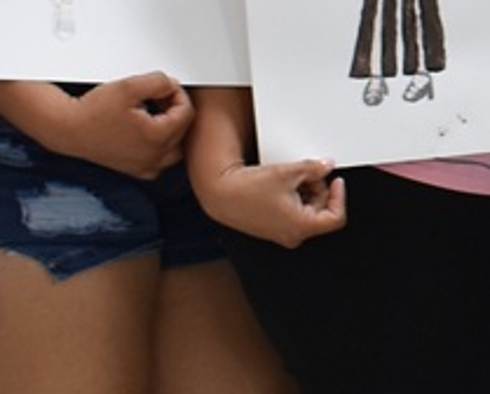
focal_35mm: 242
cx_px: 1332
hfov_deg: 7.3
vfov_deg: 6.4
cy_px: -66
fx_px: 3516
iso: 720
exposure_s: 1/30
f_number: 4
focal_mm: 20
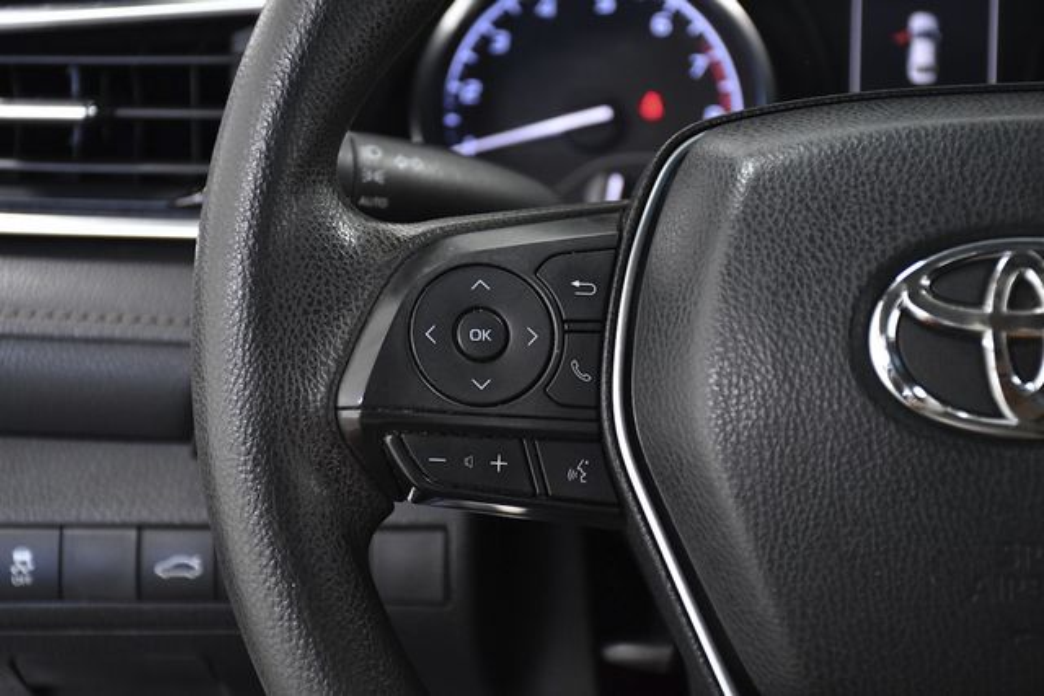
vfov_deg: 16.3
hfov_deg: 24.2
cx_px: 522
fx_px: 2436
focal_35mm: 84
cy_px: 348
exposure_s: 1/250
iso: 2500
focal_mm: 56
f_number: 4.8
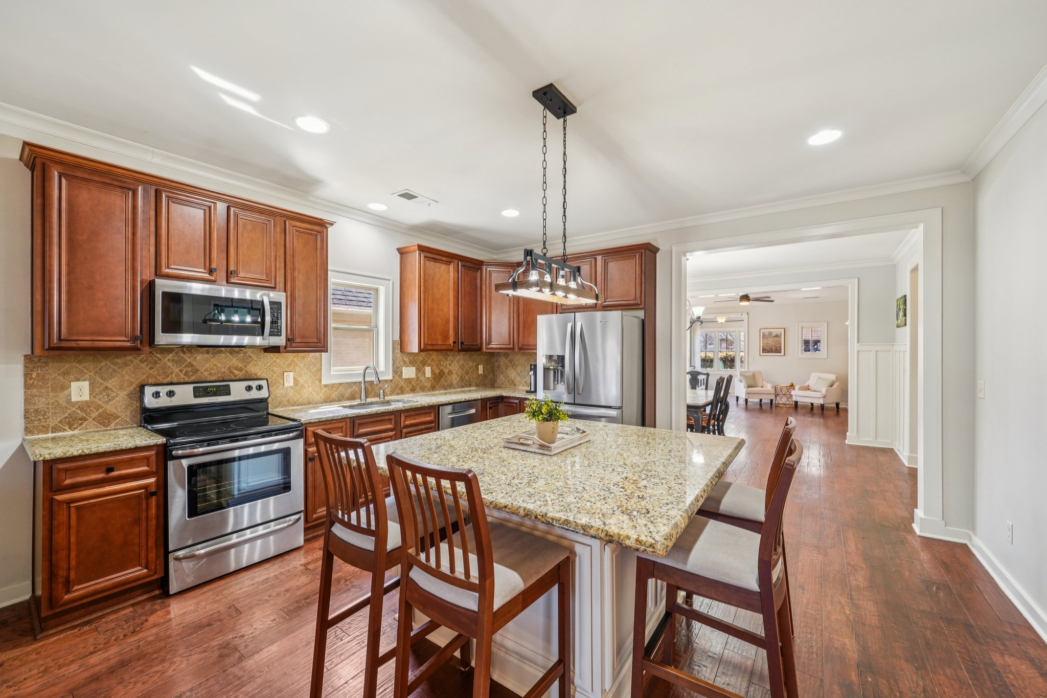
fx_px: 378
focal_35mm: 13
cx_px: 524
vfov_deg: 85.4
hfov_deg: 108.3
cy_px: 349
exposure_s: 1/20
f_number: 8
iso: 400
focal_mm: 13
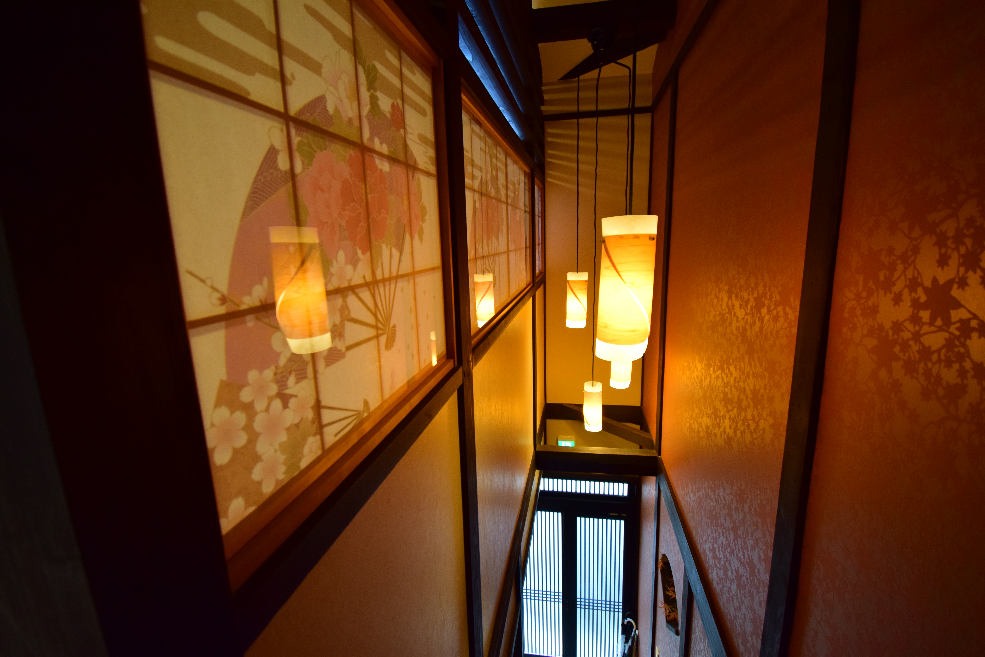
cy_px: 328
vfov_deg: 77.4
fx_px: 410
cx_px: 492
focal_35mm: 15
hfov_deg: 100.4
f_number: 4.5
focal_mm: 10
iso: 800
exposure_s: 1/45
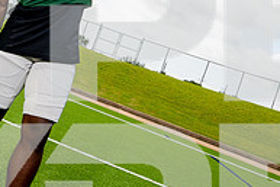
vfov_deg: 18.7
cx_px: 22
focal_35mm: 72
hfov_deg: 27.0
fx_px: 560
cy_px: 25
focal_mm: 24
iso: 200
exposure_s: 1/250
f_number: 8
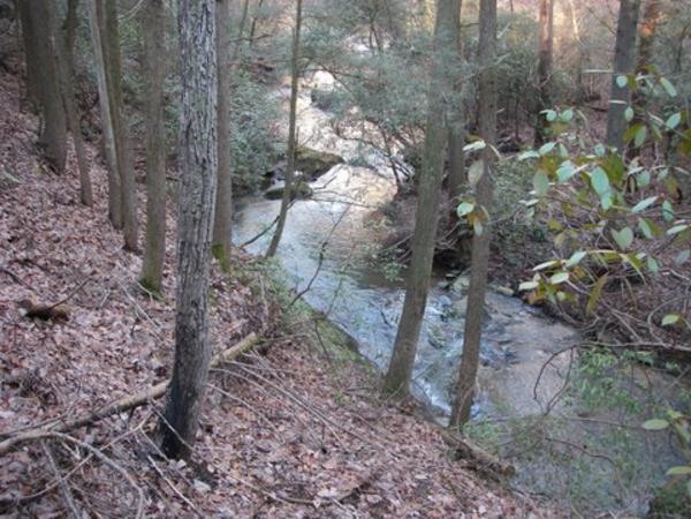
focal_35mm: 38
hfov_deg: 49.0
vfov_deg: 37.7
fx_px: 759
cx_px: 346
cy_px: 260
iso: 200
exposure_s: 1/25
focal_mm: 6.3
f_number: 3.3
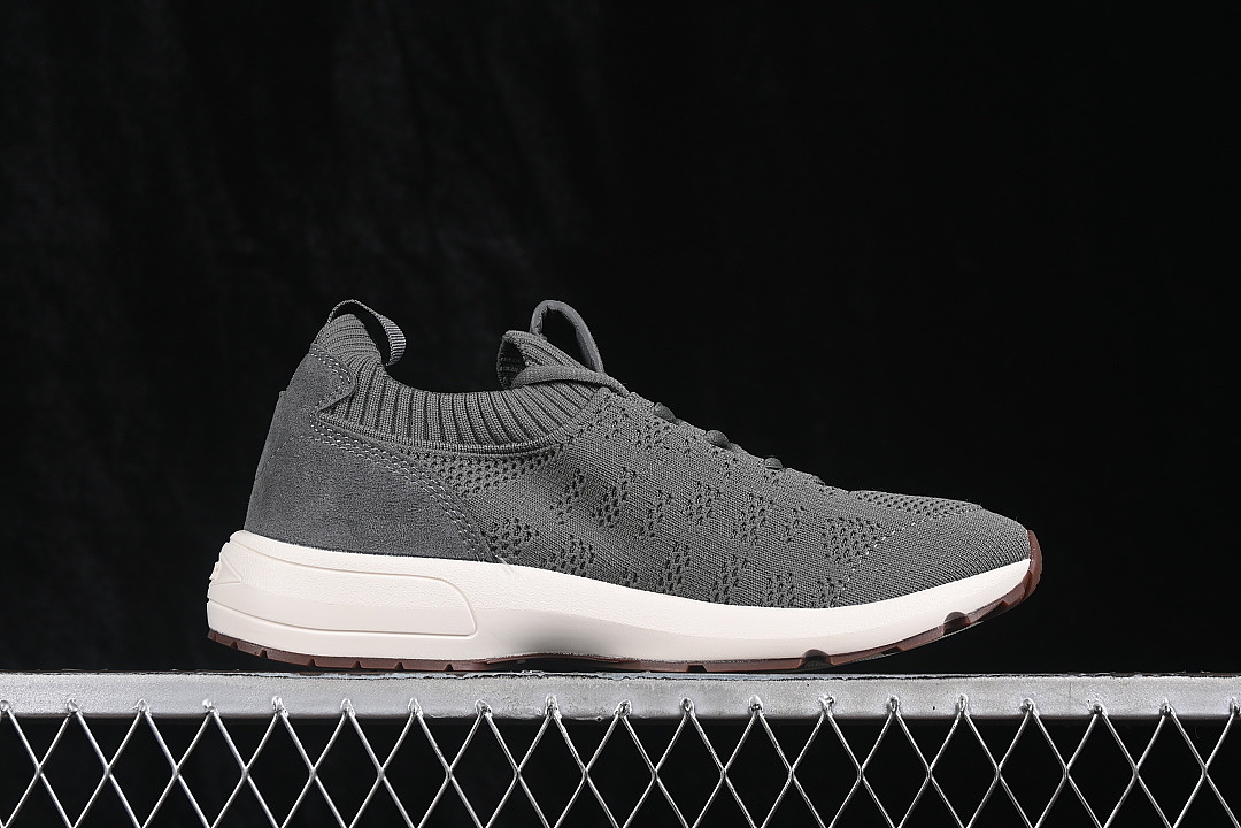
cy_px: 414
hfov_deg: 27.0
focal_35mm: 75
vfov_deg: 18.2
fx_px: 2585
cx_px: 620
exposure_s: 1/80
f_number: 7.1
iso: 160
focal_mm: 50
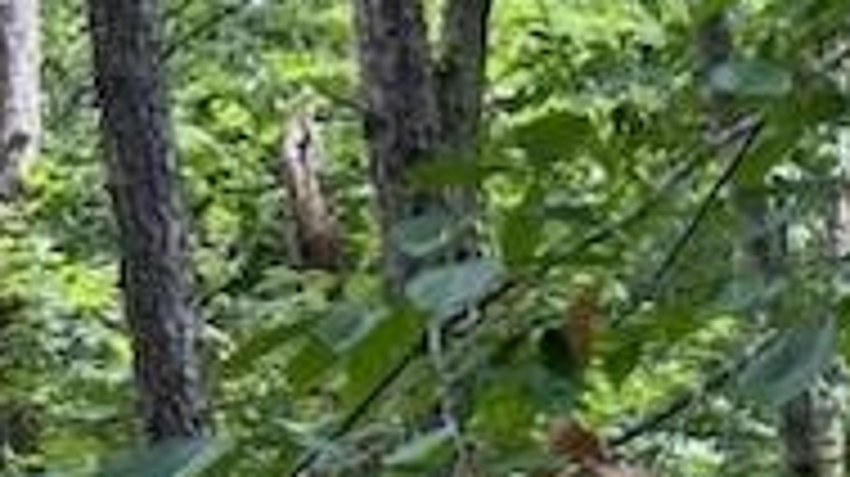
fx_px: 2703
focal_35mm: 120
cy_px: 742
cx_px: 1628
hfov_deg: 15.0
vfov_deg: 9.7
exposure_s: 1/138
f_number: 1.5
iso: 32
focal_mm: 5.7
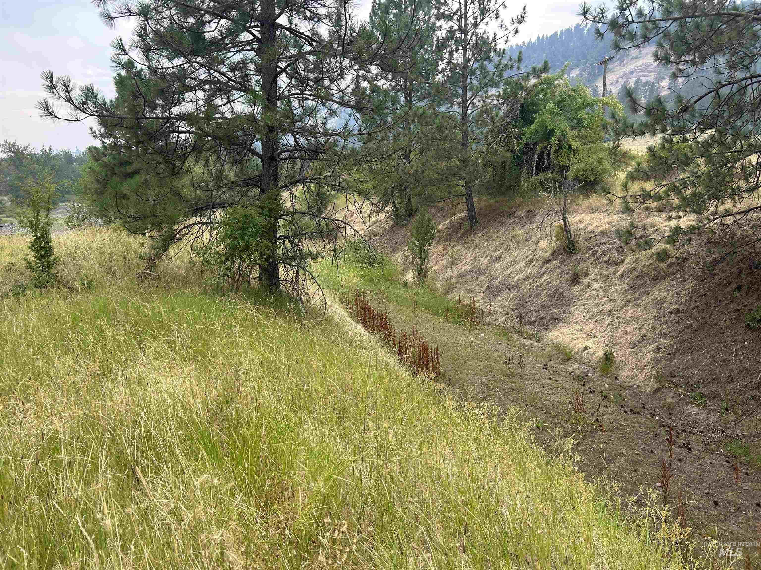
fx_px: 572
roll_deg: +1.0
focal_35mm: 26
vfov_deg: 53.1
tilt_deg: -10.2
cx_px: 380
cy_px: 285
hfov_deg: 67.3
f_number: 1.5
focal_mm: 5.7
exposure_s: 1/873
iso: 50
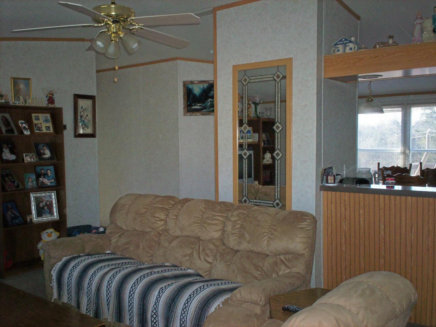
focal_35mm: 36
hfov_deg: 51.4
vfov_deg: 39.7
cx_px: 218
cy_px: 164
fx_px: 453
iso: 140
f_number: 4.5
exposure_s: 1/60
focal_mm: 6
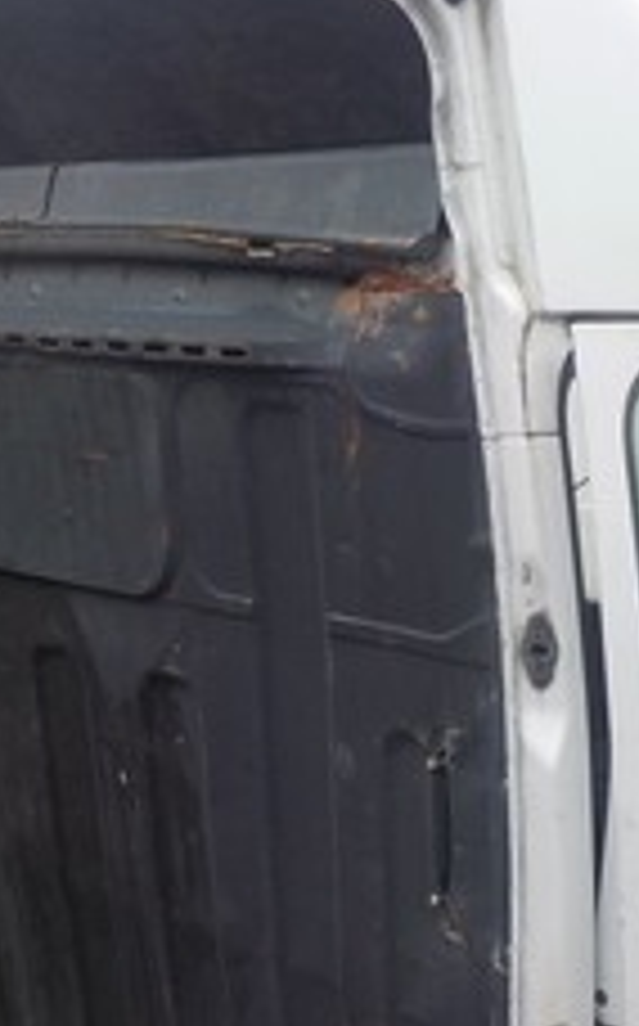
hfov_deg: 19.3
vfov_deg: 30.0
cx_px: 414
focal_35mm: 67
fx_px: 1872
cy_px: 814
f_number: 3.3
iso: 125
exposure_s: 1/50
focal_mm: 4.1
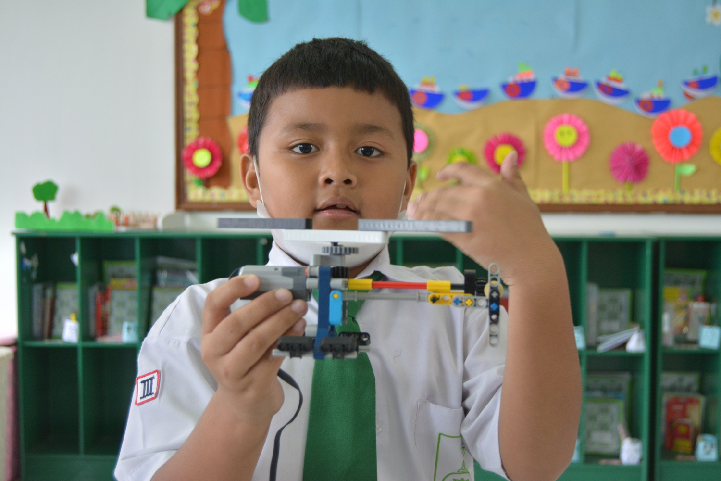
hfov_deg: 37.9
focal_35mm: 52
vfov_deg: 25.8
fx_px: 1051
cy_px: 240
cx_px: 360
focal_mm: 35
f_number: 4.5
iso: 800
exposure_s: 1/60
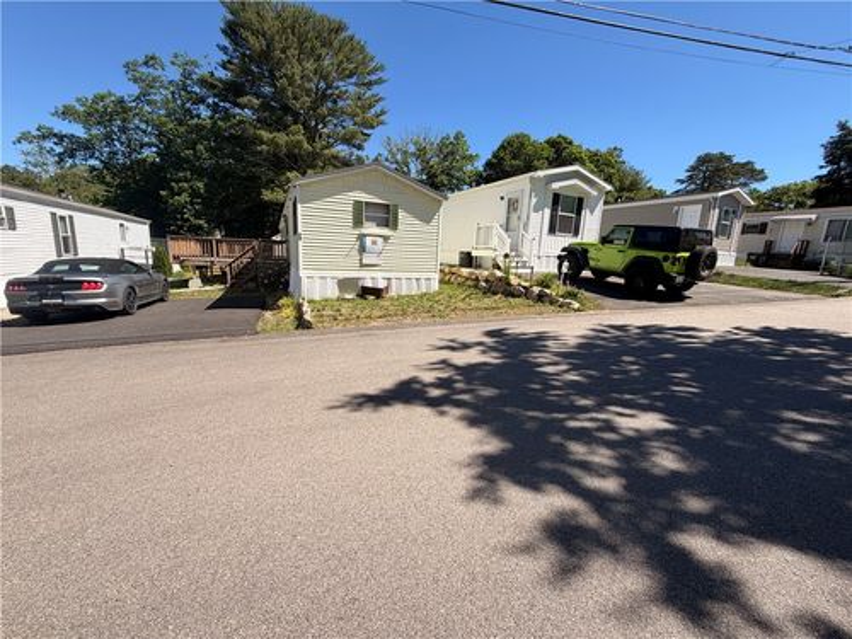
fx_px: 345
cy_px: 320
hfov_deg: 102.1
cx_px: 426
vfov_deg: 85.7
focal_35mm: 14
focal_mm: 2.22
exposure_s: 1/770
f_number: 2.2
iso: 25
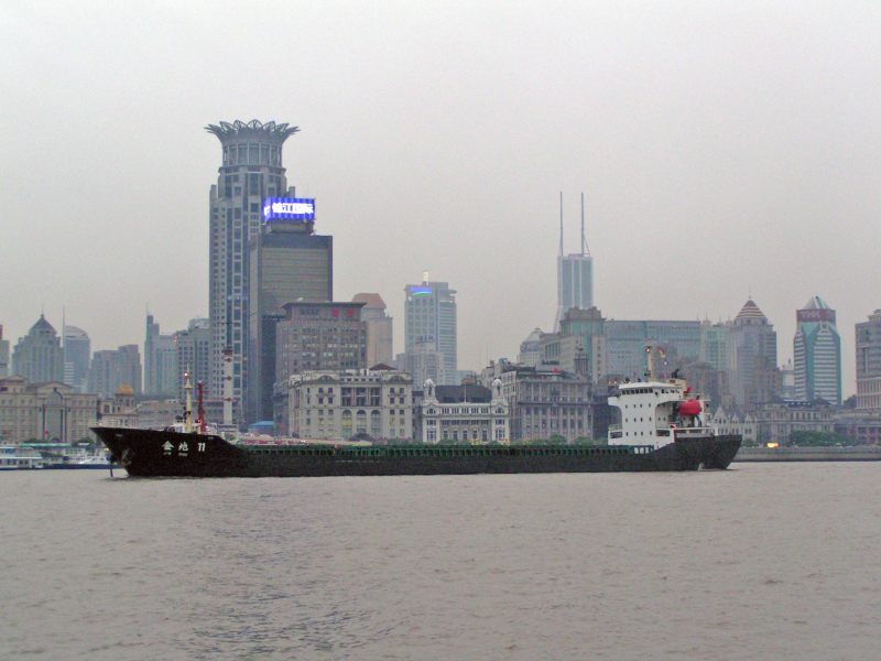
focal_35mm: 65
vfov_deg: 22.6
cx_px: 440
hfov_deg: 29.8
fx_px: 1654
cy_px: 330
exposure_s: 1/80
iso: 200
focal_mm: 10
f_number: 4
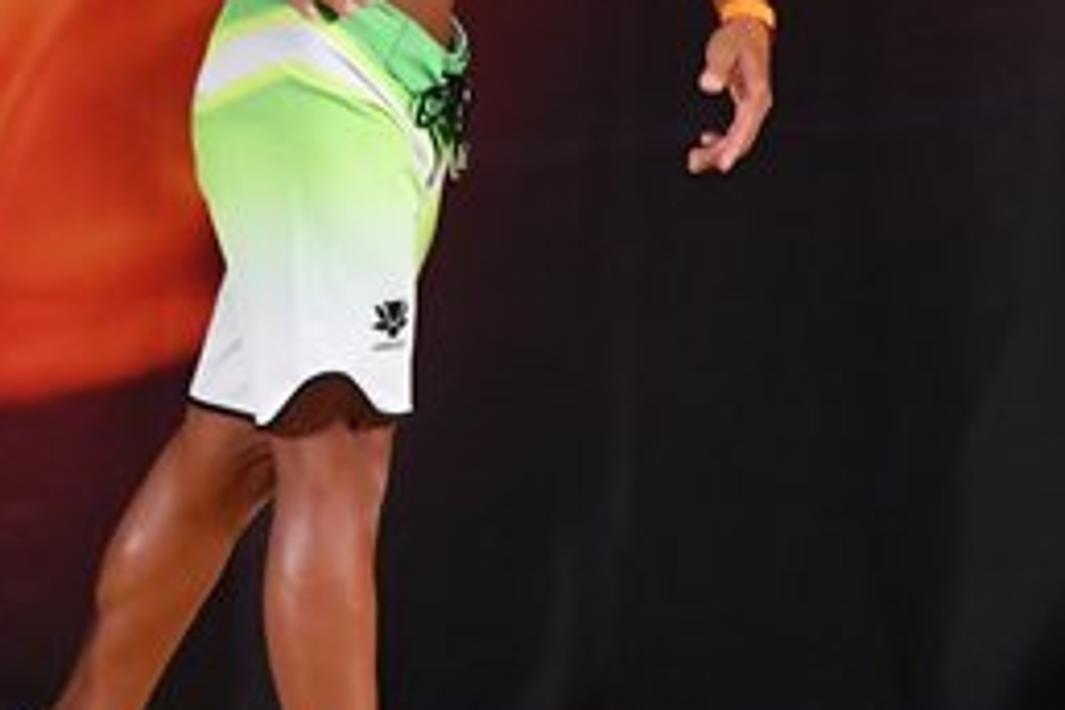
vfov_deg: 2.0
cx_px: 427
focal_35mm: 675
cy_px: 50
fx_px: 19967
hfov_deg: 3.1
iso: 3200
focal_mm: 150
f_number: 5.6
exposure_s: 1/400
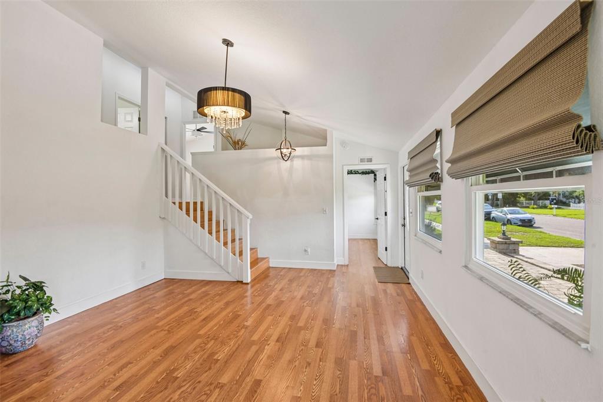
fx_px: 268
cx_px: 302
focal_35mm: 16
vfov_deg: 73.7
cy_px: 201
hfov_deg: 96.8
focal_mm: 16
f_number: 8
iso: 400
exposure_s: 1/30
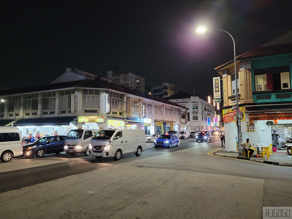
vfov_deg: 53.1
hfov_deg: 67.3
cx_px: 146
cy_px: 110
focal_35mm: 26
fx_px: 219
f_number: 1.8
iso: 500
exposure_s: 1/50
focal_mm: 5.4
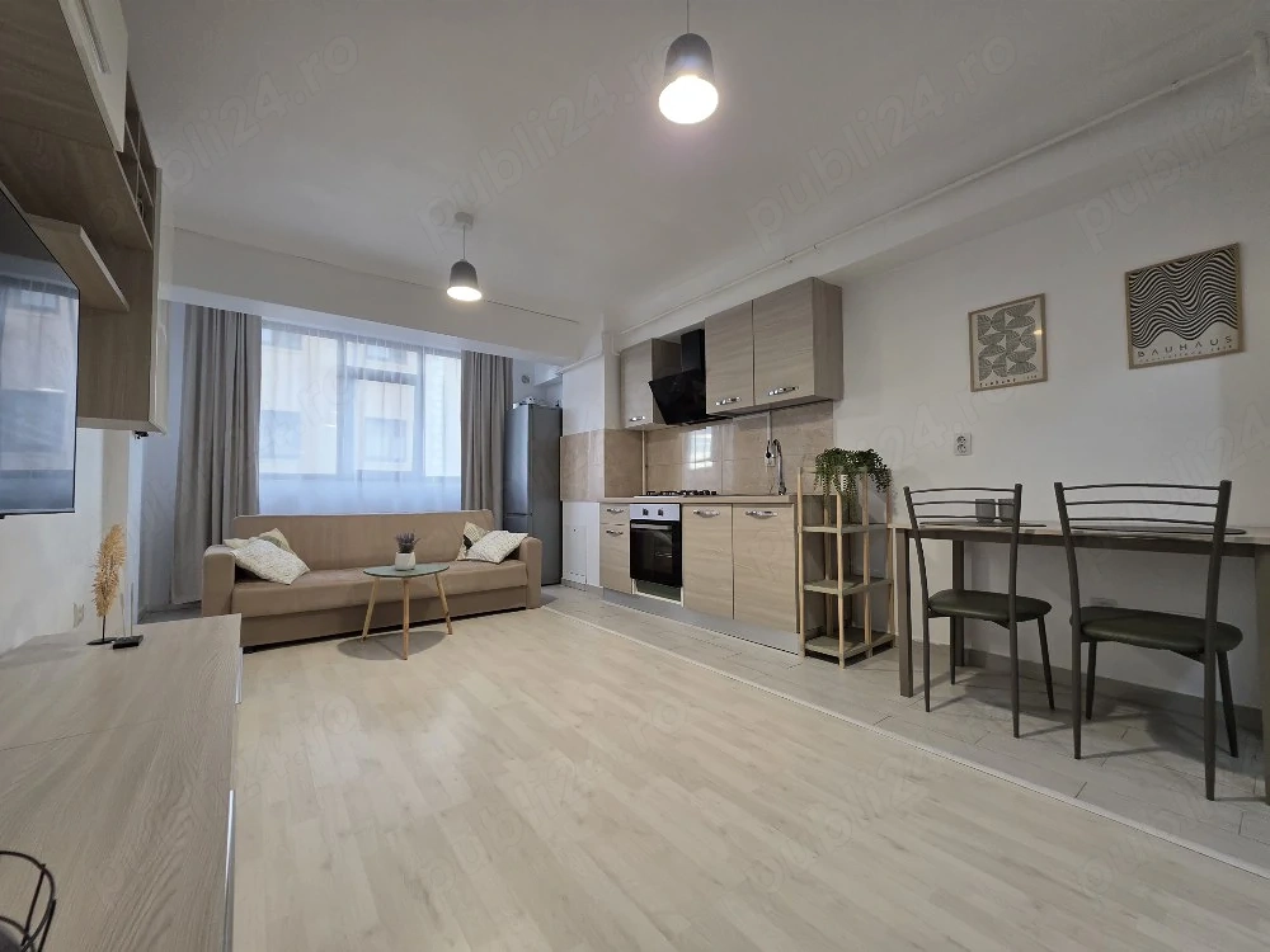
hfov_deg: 106.2
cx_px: 635
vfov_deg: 89.9
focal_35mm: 13
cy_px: 476
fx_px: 477
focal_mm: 2.2
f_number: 1.9
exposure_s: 1/101
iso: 250
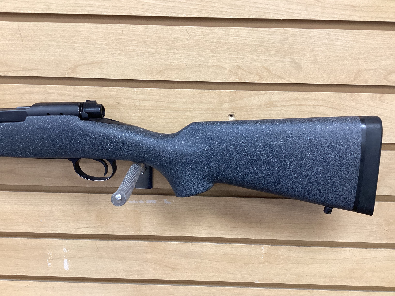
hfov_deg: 58.4
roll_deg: -2.3
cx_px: 198
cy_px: 148
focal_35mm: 31
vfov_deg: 45.4
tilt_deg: -18.0
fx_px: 354
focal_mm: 3.3
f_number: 2.4
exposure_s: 1/60
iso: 200
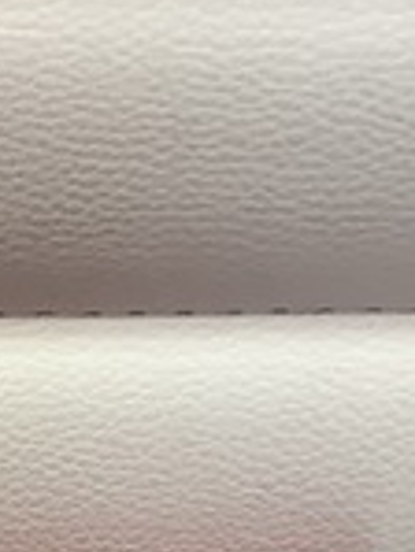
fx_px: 2394
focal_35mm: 150
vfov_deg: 12.0
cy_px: 1011
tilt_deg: -42.0
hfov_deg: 9.4
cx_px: -330
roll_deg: -1.0
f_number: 2.4
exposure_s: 1/50
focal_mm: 3.3
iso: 125
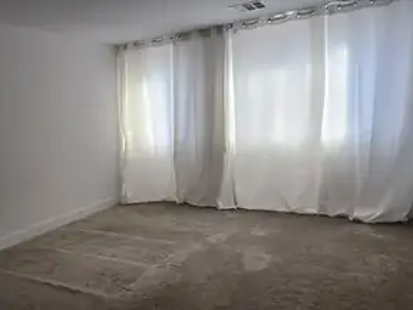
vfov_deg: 43.9
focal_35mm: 32
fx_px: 382
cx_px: 148
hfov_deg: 55.9
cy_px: 187
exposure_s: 1/120
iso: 100
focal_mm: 5.4
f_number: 1.8
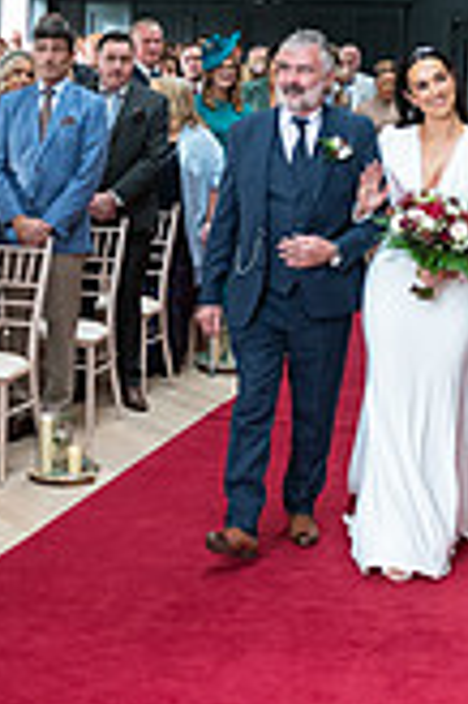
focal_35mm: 92
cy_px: 255
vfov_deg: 22.1
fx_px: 1798
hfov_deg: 14.7
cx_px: 43
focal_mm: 26
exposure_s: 1/160
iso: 640
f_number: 3.5
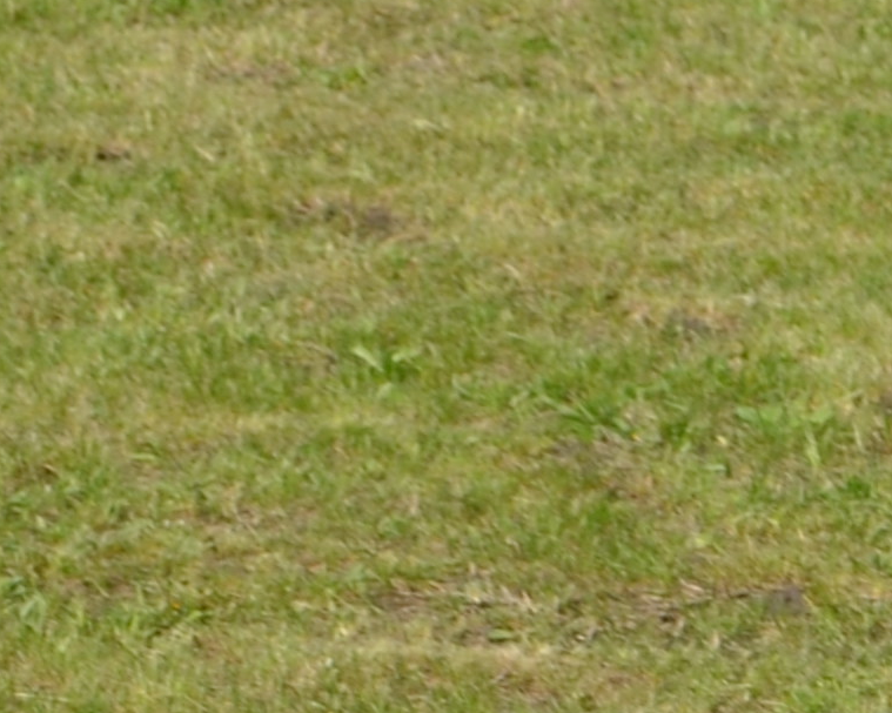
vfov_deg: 7.0
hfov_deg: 8.3
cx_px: 1858
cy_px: 914
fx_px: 5781
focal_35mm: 219
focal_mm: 24
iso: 100
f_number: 8
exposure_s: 1/200
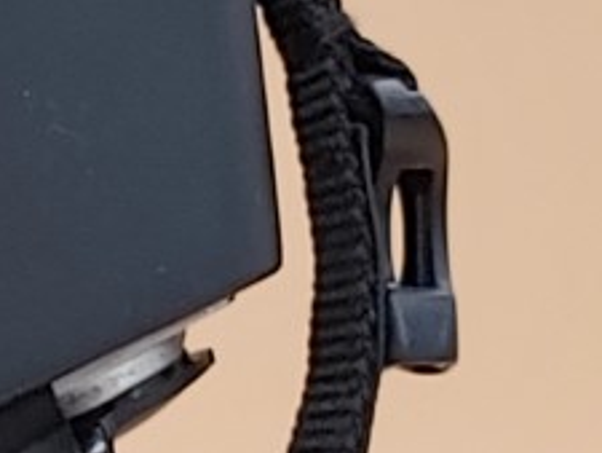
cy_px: 667
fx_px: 4907
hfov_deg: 6.8
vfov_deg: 5.2
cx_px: -610
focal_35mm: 282
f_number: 1.8
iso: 100
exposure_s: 1/60
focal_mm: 4.36
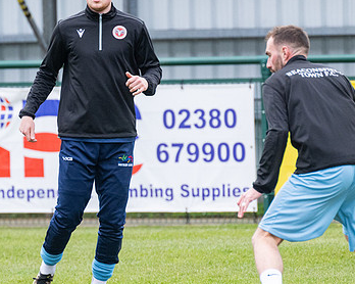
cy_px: 175
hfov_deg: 2.5
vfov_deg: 2.0
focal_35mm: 765
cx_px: 87
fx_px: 8033
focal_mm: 280
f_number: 4
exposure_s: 1/1000
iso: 1000
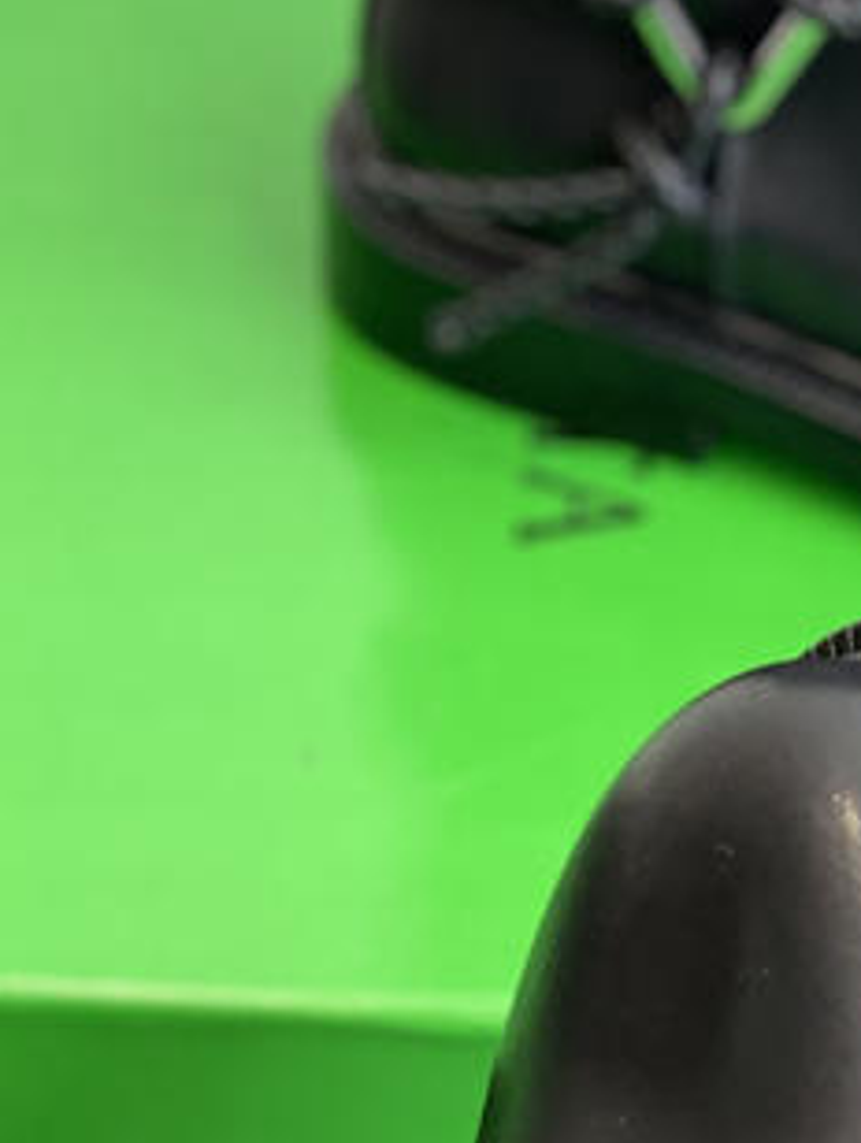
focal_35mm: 146
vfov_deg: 13.5
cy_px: 408
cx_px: 935
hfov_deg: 10.1
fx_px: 4829
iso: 64
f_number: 2
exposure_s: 1/122
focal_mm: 6
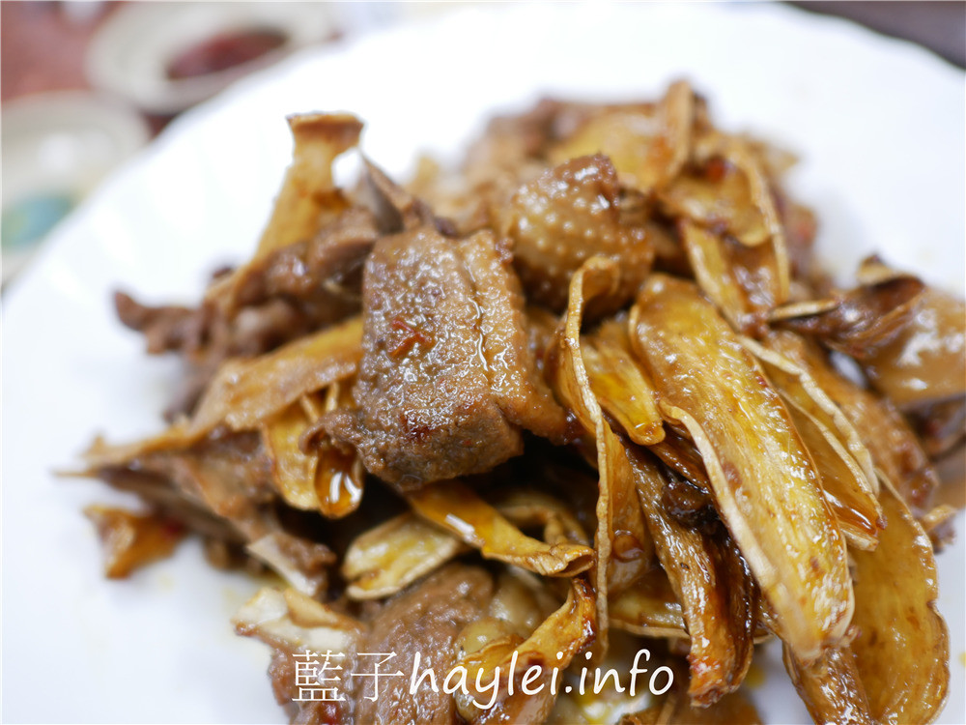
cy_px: 362
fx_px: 837
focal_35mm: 30
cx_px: 483
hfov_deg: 60.0
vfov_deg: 46.8
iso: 320
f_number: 1.7
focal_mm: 15
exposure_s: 1/60
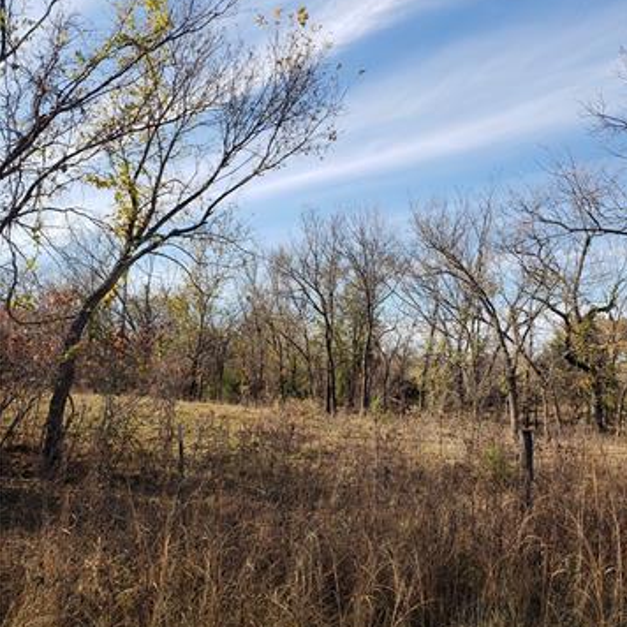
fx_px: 635
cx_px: 315
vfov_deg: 52.3
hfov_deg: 52.5
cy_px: 368
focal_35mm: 31
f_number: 2.4
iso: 50
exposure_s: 1/895
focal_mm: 4.3
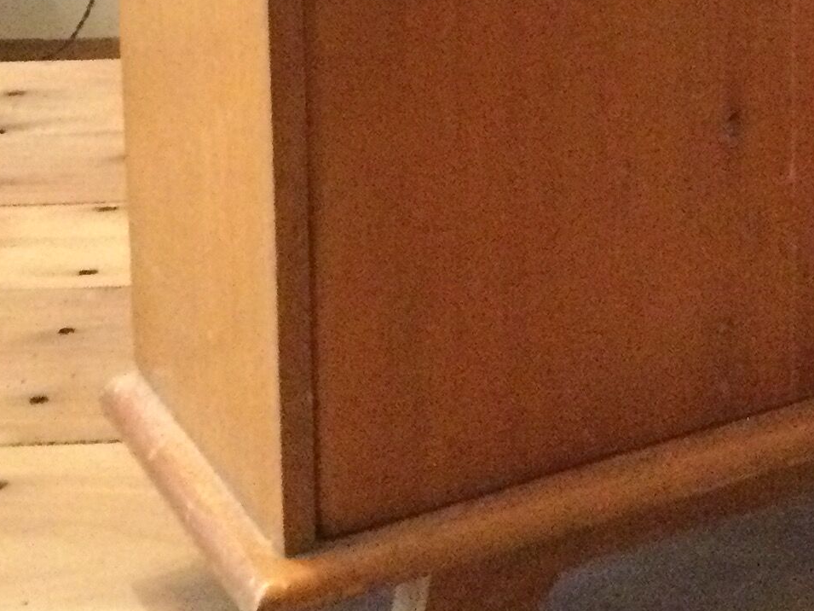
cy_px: -197
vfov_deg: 13.4
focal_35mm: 106
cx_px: 730
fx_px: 2492
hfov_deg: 18.3
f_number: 2.4
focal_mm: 3.3
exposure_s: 1/17
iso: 400
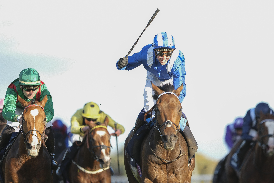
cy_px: 92
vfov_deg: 4.6
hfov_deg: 6.9
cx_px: 137
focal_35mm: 300
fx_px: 2283
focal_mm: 200
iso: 400
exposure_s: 1/2000
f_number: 2
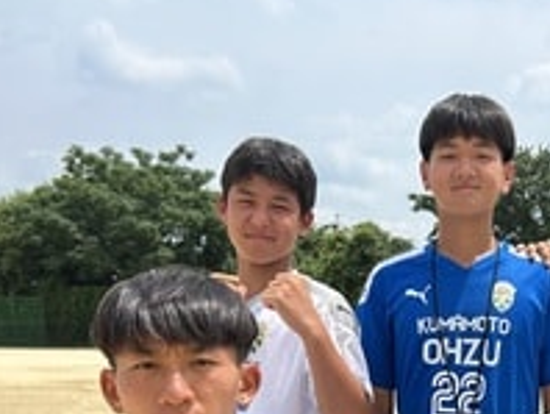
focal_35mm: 63
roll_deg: -0.2
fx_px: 1002
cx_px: 517
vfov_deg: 22.2
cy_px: 436
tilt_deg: -5.8
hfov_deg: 29.2
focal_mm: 5.7
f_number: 1.5
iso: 50
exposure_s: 1/5076
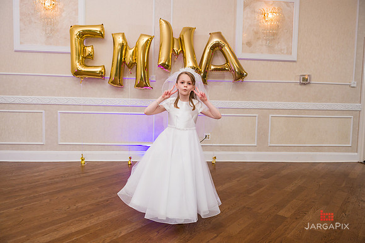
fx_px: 243
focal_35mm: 24
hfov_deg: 73.8
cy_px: 122
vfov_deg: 53.1
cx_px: 182
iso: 1250
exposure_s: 1/200
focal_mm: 24
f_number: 5
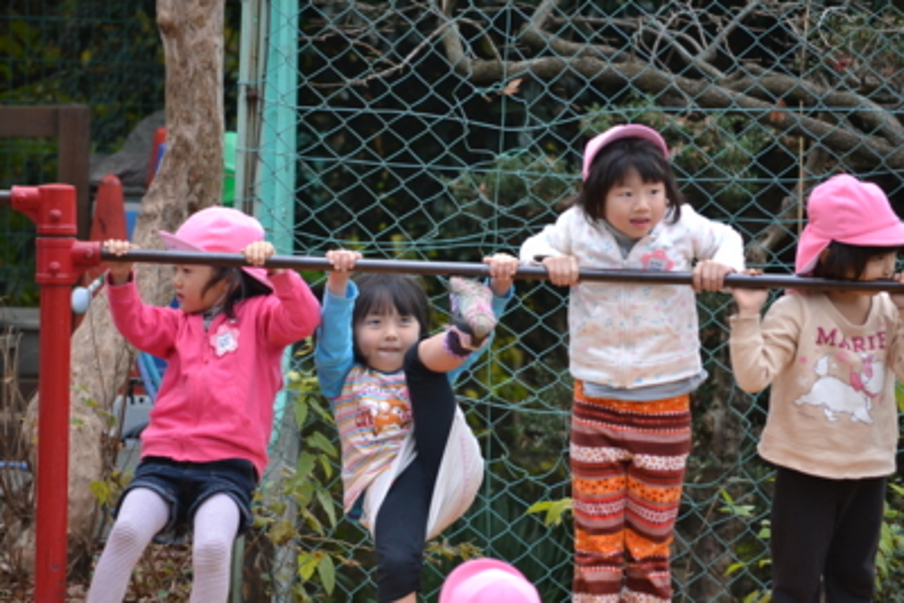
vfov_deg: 4.8
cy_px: 302
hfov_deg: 7.2
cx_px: 452
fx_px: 7159
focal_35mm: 285
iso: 1000
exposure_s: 1/500
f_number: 5.6
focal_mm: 190
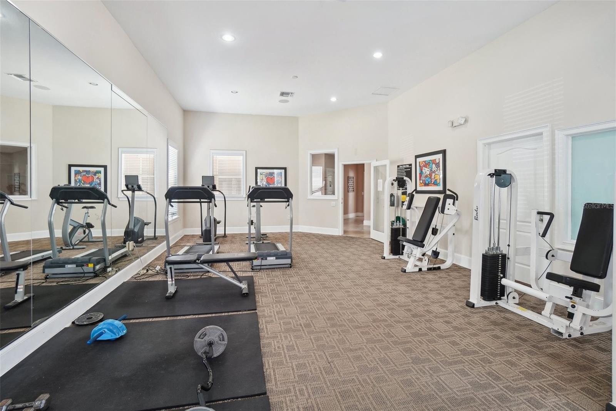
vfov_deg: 77.3
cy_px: 206
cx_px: 308
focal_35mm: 15
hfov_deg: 100.4
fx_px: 257
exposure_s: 1/60
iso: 400
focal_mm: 10
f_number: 4
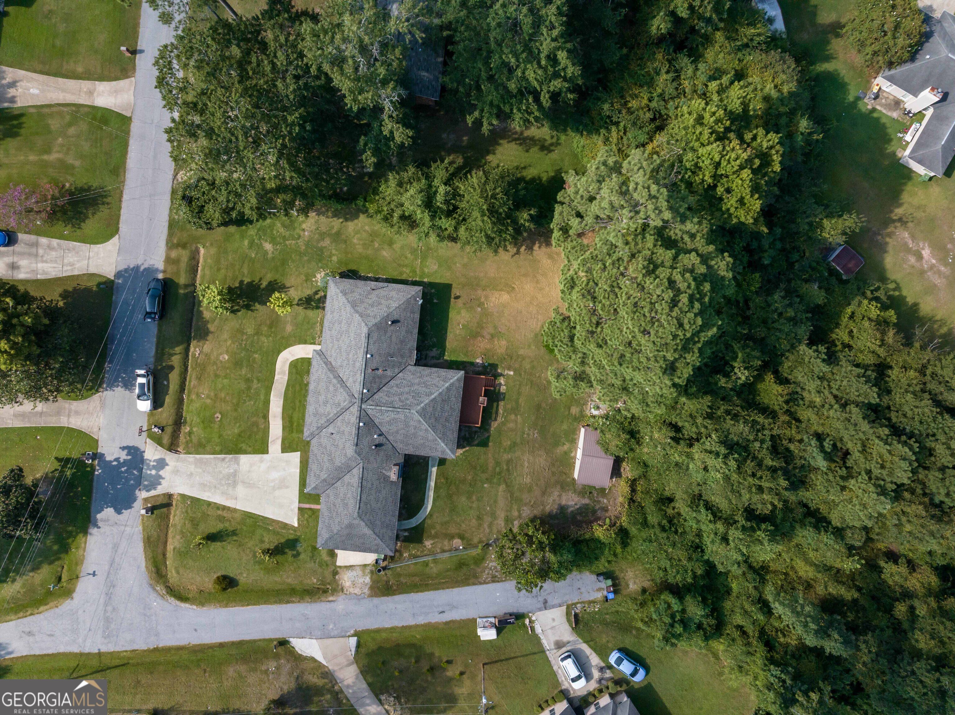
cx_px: 478
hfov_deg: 71.6
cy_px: 358
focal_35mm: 24
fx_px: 662
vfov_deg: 56.8
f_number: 7.1
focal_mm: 12.29
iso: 800
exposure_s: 1/120
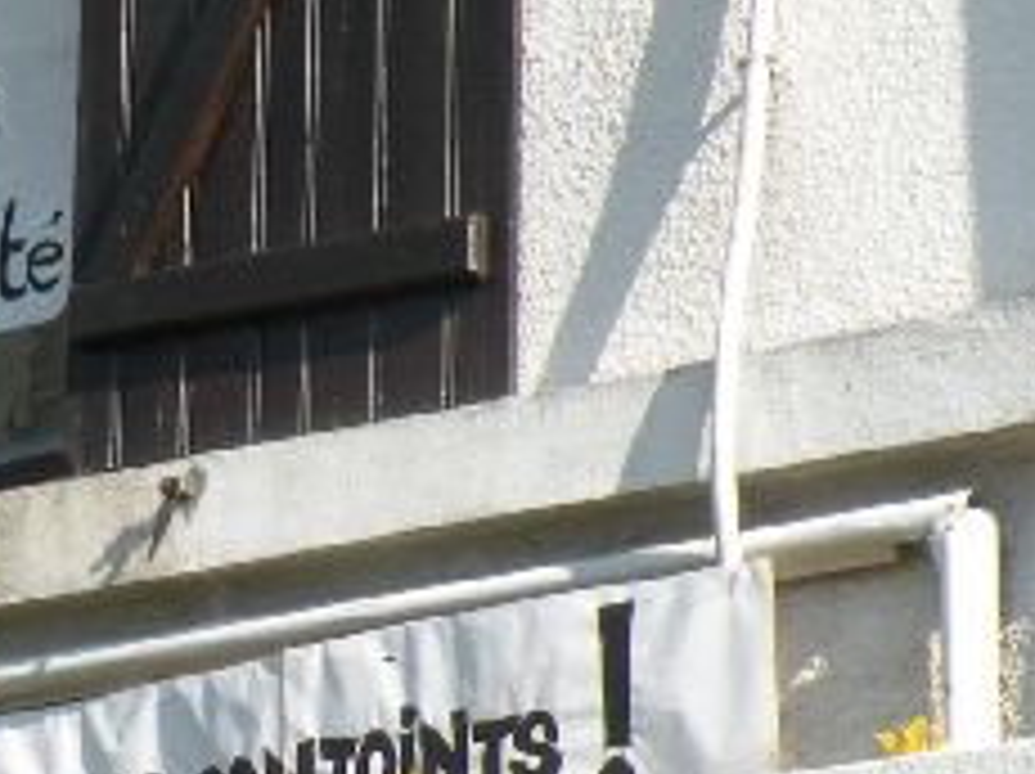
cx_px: 81
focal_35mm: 195
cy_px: 842
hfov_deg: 10.1
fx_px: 5824
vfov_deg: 7.6
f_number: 8
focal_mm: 9.8
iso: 100
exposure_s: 1/125
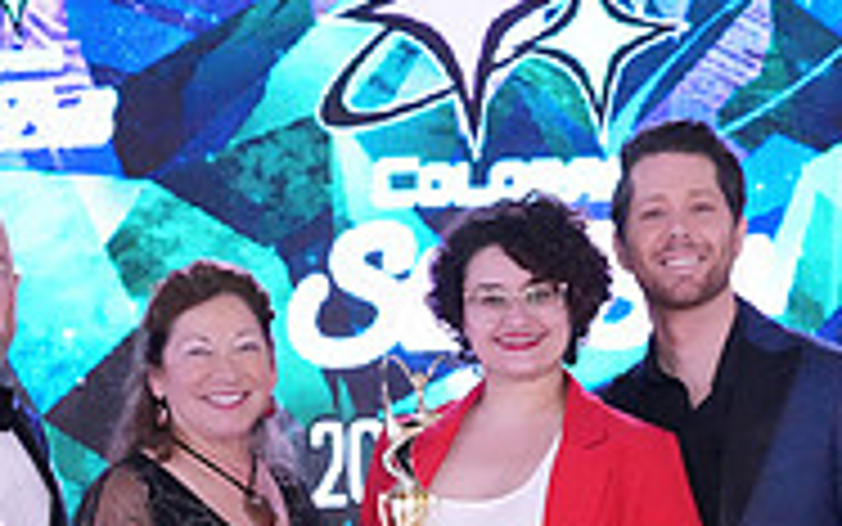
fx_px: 2617
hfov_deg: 18.2
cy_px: 780
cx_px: 257
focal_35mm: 114
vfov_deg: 11.1
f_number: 5.6
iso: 12800
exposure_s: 1/400
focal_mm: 36
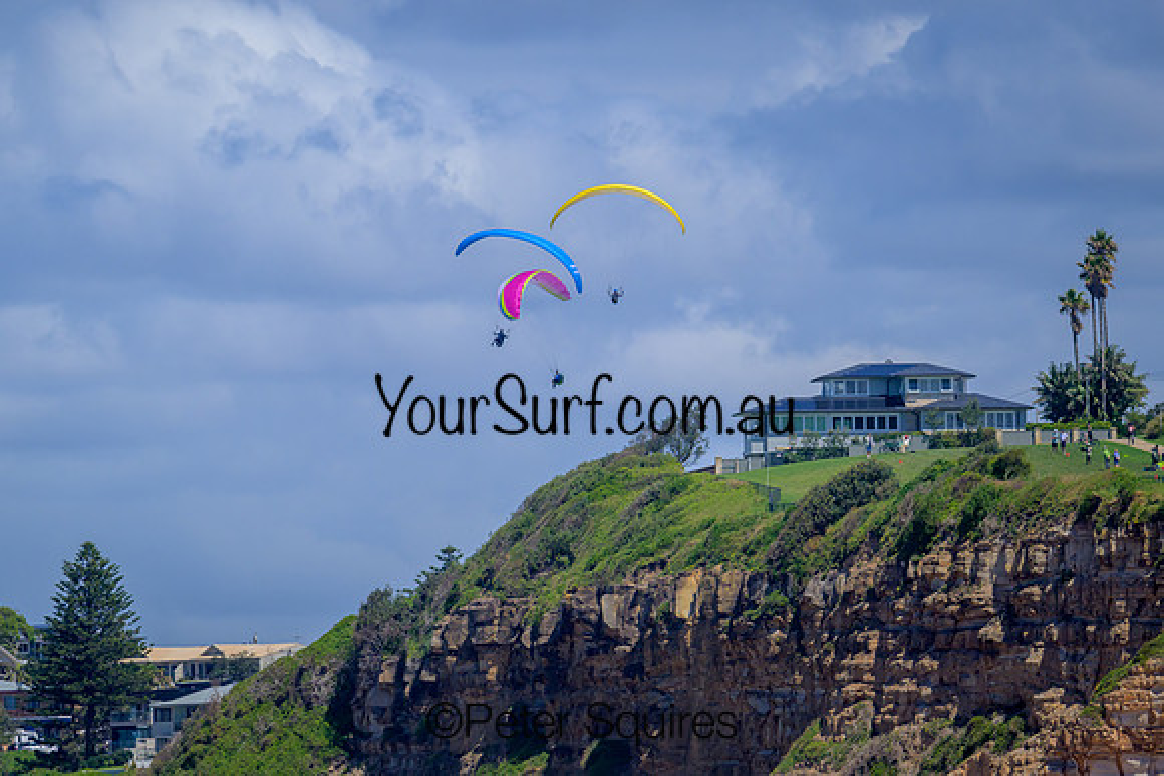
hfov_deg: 4.4
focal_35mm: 471
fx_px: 15226
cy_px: 337
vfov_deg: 2.9
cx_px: 665
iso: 560
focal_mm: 410
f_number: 11
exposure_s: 1/2000
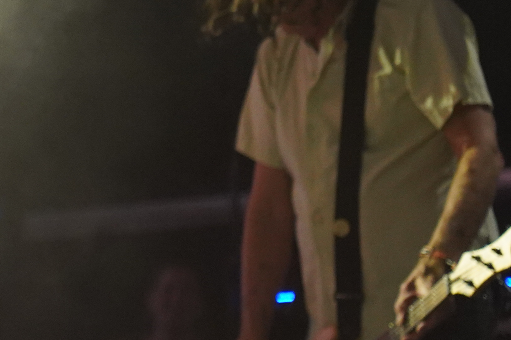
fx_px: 5492
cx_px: -385
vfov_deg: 3.5
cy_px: -84
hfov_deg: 5.3
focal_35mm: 387
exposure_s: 1/160
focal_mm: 105
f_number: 4
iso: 2500
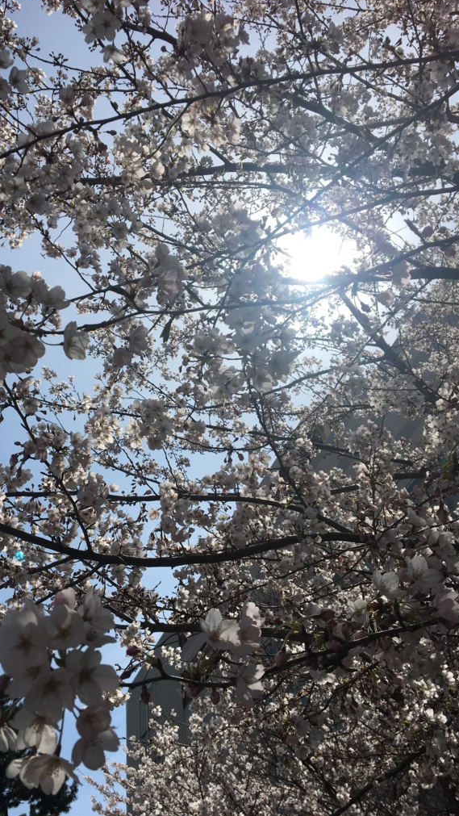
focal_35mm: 32
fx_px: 692
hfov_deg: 36.4
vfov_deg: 61.0
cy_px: 408
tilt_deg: +47.5
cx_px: 168
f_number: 2.2
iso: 25
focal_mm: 4.15
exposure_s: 1/5128
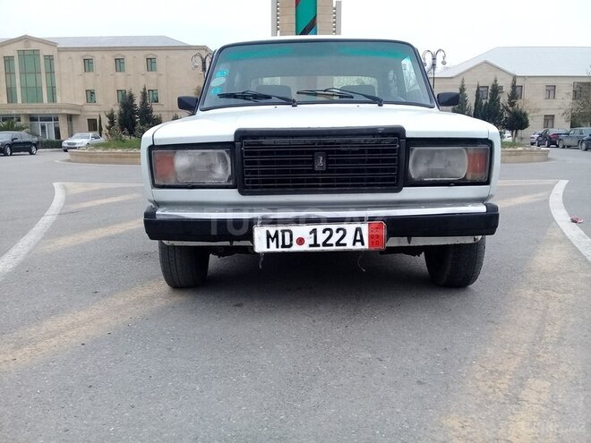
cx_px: 296
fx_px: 529
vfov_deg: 45.4
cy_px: 222
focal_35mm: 31
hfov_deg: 58.4
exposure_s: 1/133
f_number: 2.2
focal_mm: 3.3
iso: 64
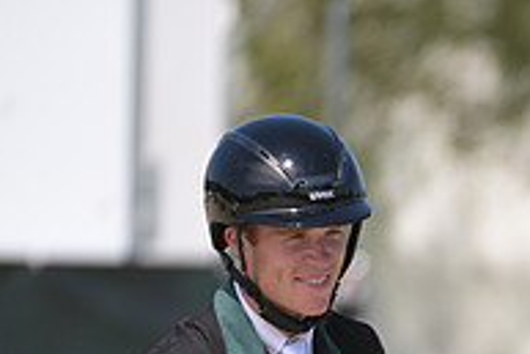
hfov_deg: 1.7
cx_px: 769
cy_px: 482
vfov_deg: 1.1
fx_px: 17679
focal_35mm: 1200
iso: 280
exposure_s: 1/1250
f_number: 5
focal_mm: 400
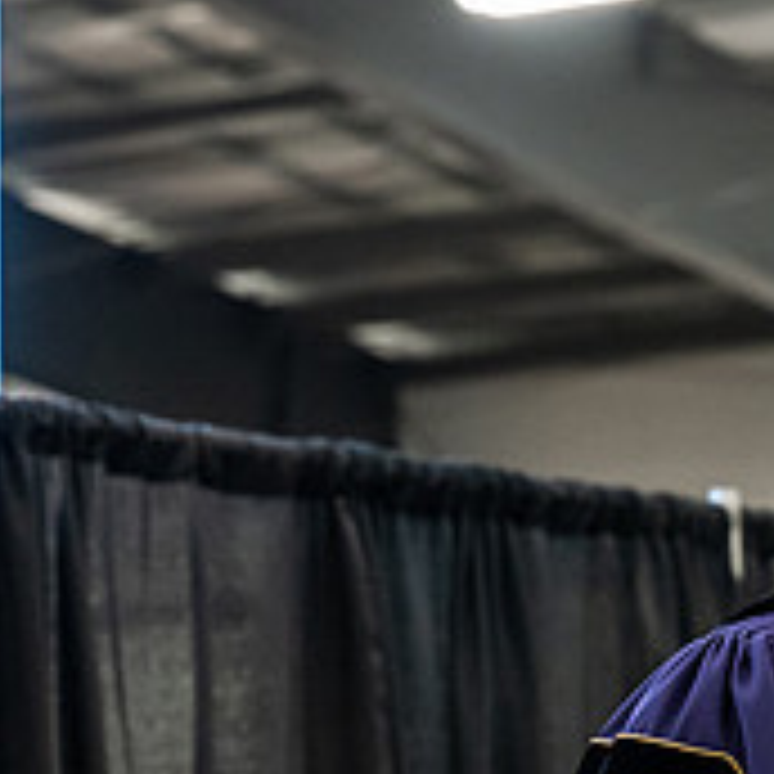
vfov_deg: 7.1
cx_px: 1264
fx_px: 6248
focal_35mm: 247
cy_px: 821
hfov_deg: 7.0
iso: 4000
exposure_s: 1/200
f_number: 4.5
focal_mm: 86
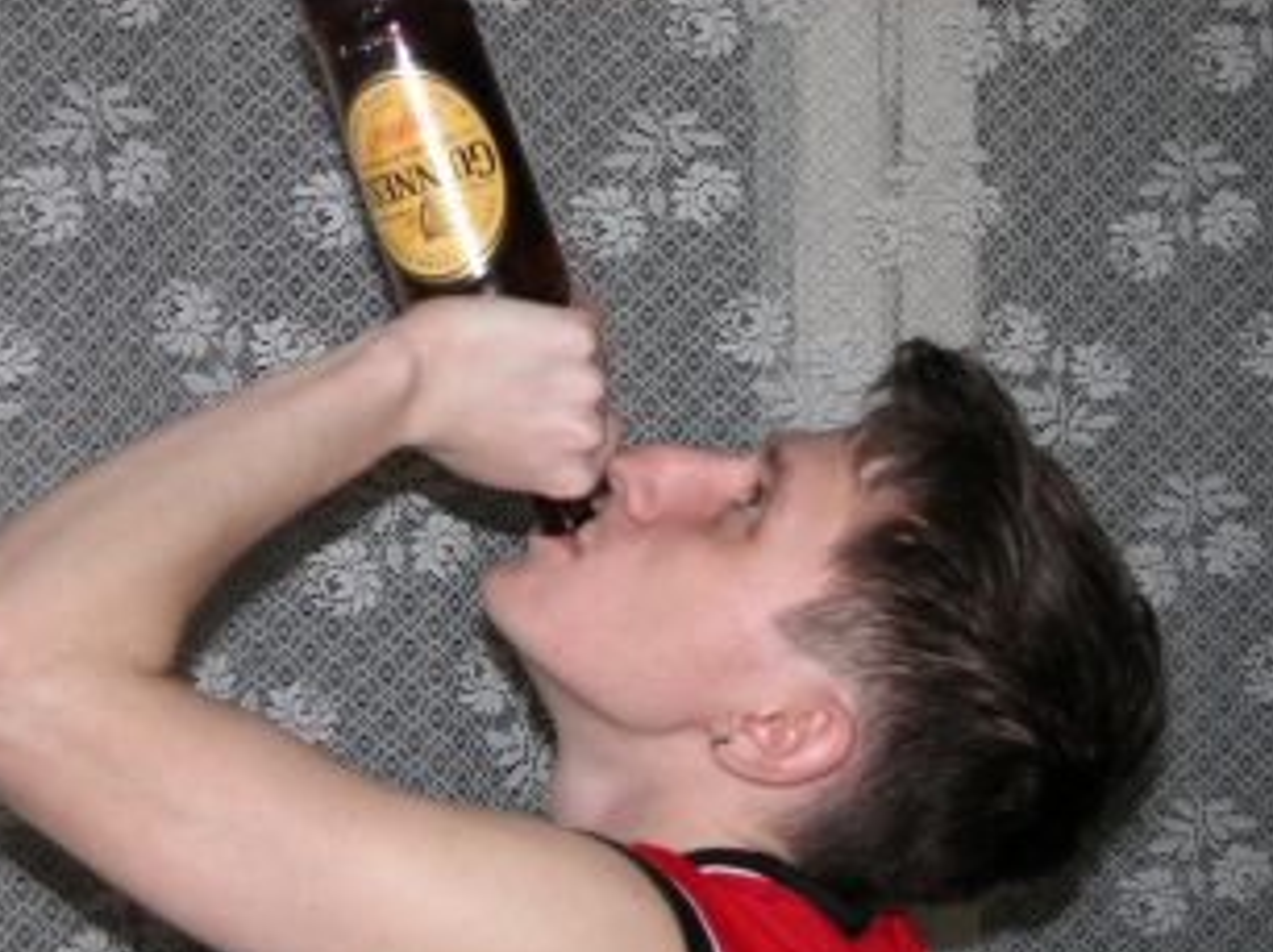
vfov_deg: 15.5
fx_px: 3491
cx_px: 624
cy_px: 424
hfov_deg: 20.7
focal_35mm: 95
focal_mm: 21
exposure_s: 1/125
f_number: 3.5
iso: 100
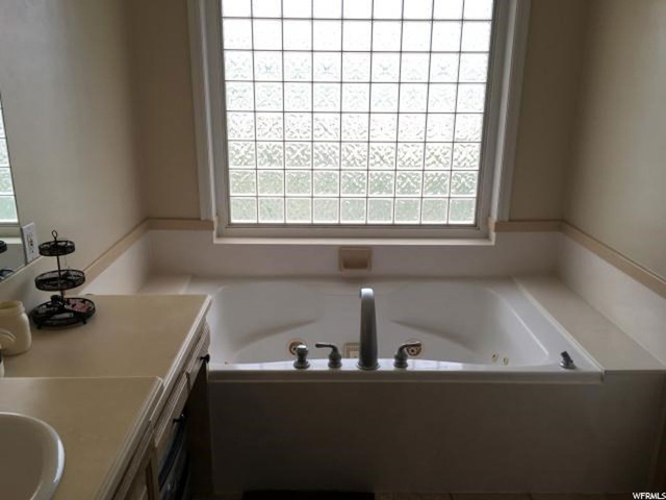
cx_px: 333
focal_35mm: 29
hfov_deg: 61.7
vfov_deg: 48.2
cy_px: 250
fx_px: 558
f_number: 2.2
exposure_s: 1/245
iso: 25
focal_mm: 4.15
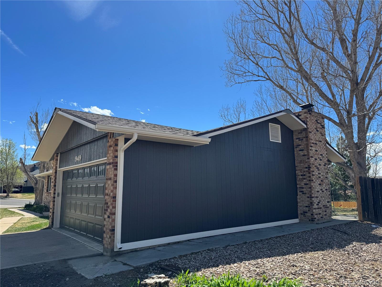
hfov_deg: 71.6
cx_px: 191
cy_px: 144
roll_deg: +0.1
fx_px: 265
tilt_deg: +8.7
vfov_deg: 56.8
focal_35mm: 24
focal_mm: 6.76
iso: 80
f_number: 1.78
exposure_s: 1/4049
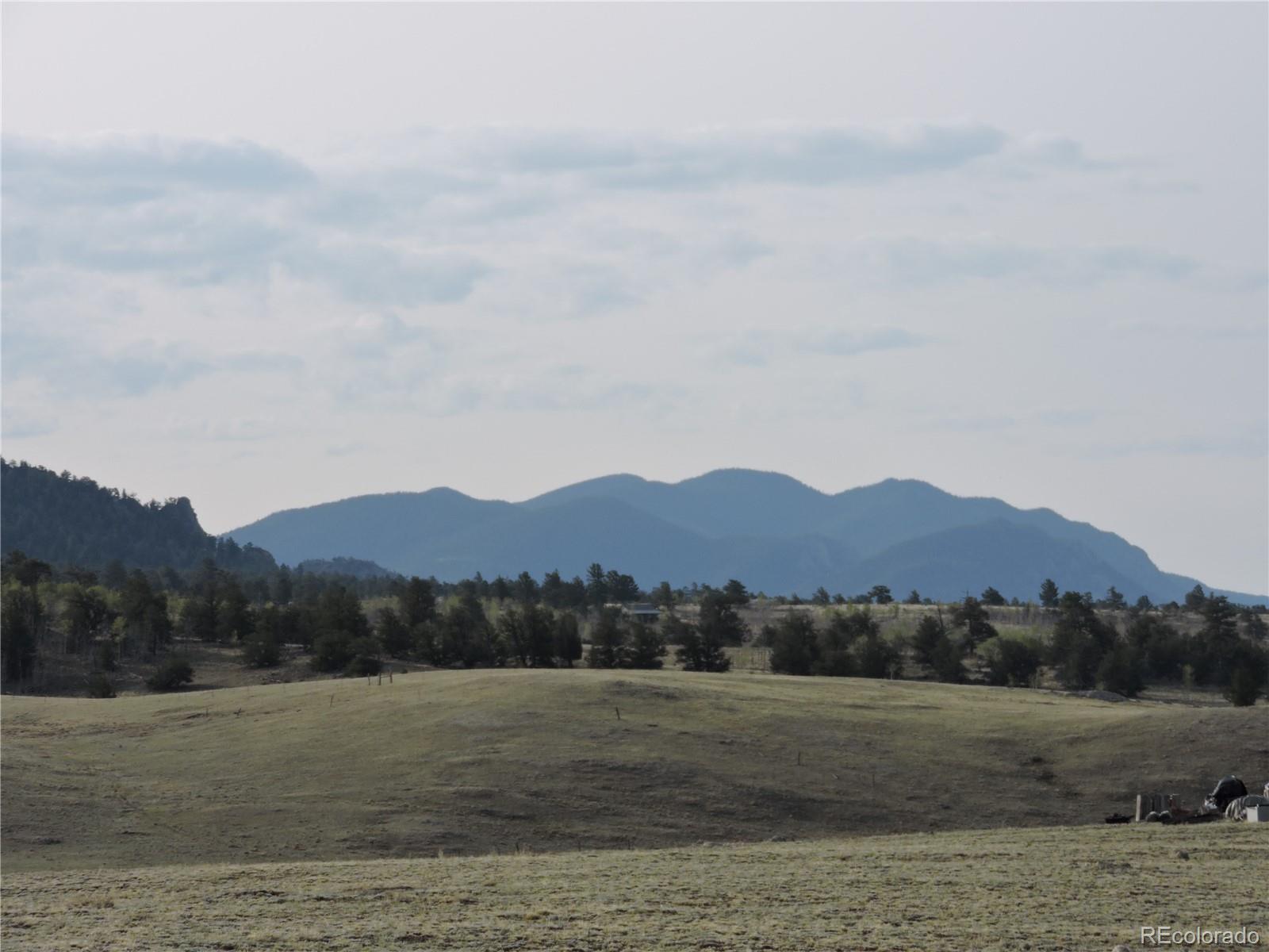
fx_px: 6232
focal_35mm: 170
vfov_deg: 8.7
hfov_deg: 11.6
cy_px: 476
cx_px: 634
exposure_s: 1/500
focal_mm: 30.3
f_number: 4.5
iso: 100
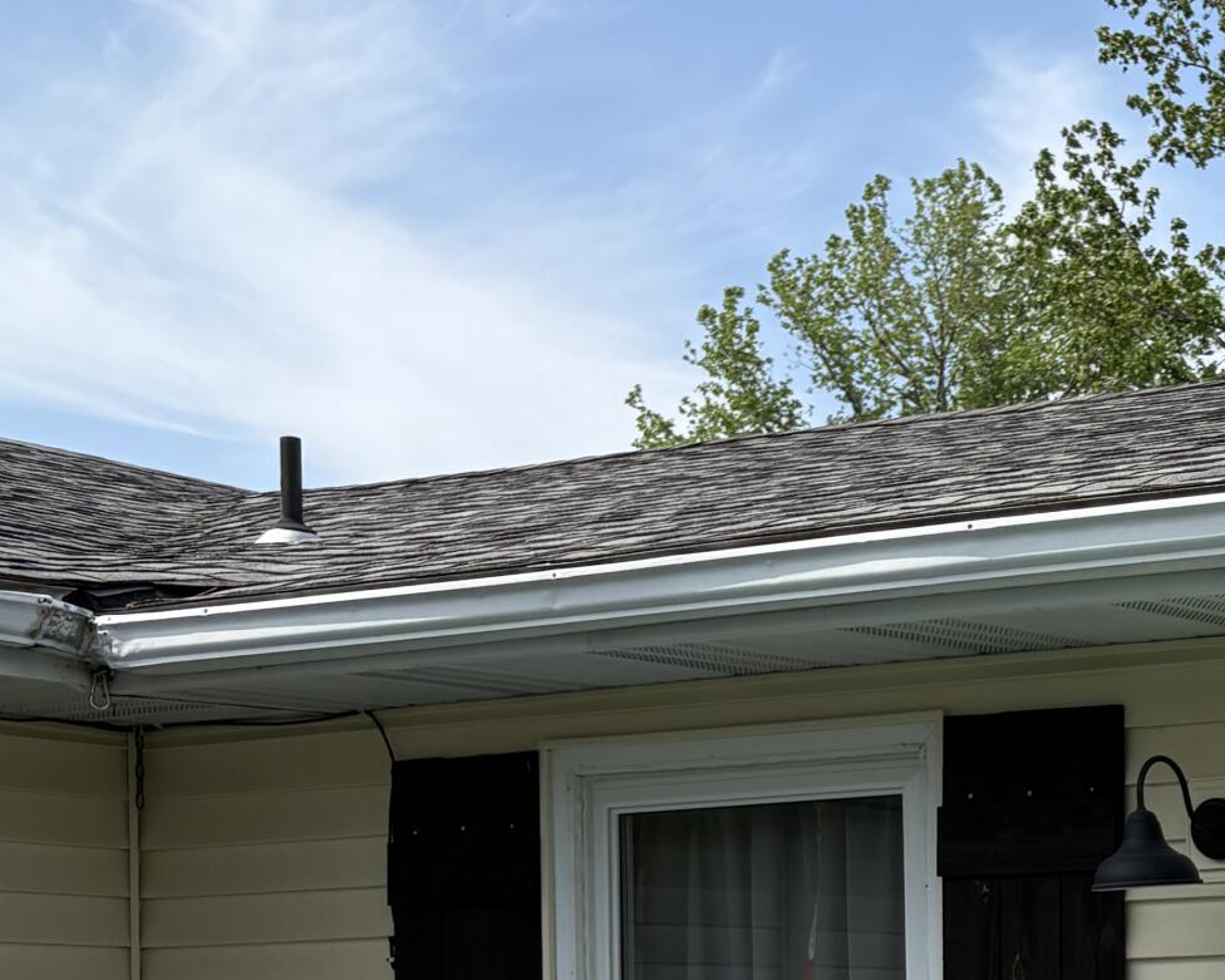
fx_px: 2828
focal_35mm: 78
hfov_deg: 21.4
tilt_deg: +1.3
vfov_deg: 19.0
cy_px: 1021
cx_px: 1711
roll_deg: +1.0
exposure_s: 1/3623
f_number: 1.6
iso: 50
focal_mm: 5.96
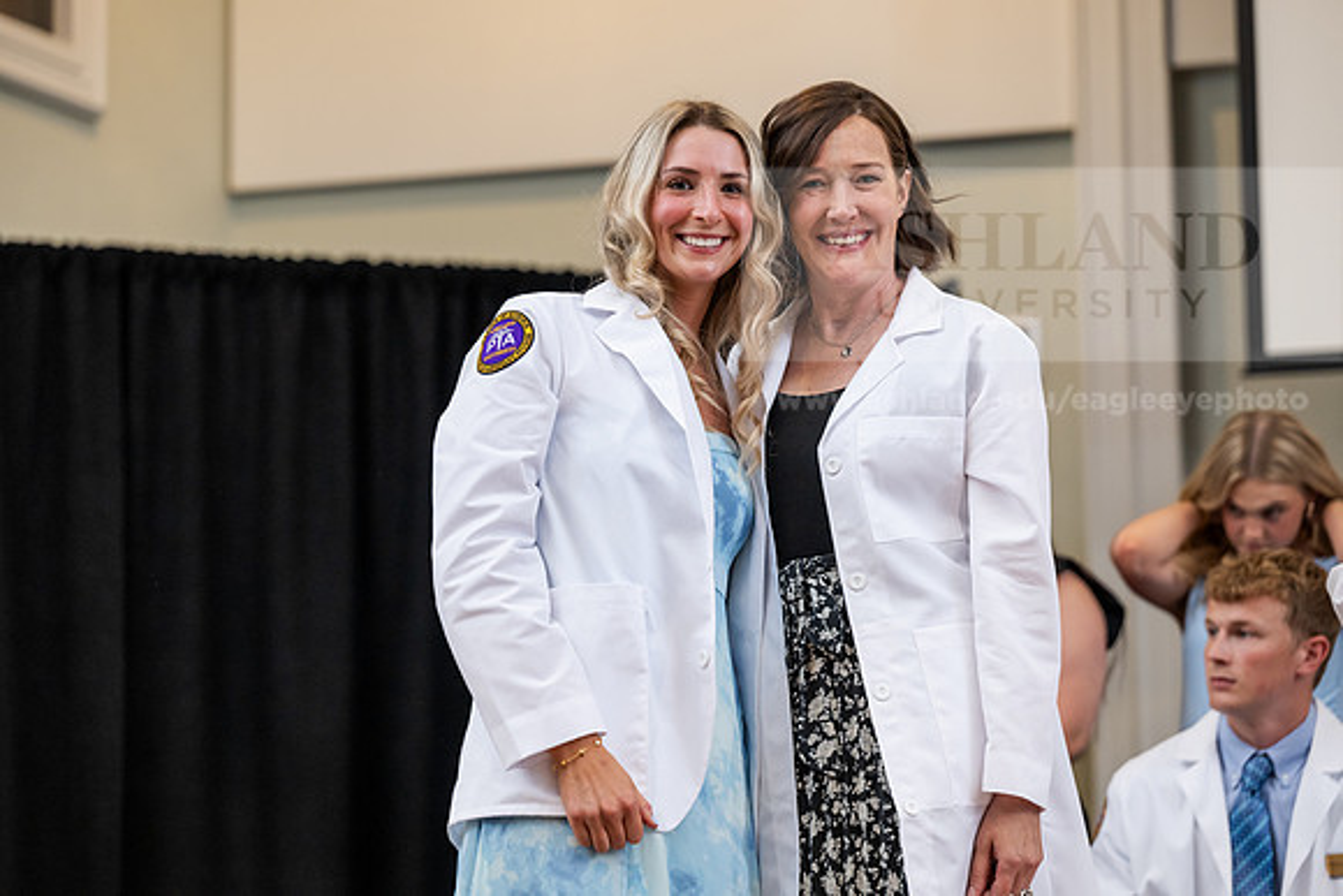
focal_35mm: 120
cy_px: 448
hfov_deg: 17.1
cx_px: 672
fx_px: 4478
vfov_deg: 11.4
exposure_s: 1/200
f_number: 3.5
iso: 1600
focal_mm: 120
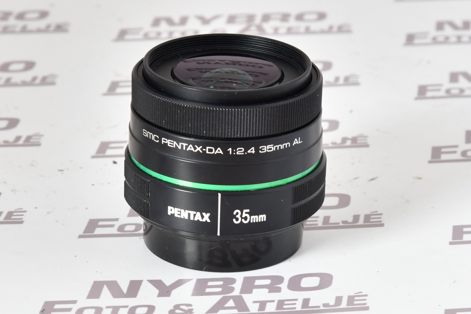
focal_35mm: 78
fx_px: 1020
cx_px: 236
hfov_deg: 26.0
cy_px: 157
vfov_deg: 17.5
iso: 800
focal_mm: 78
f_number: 10
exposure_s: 1/60
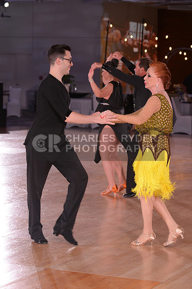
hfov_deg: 12.2
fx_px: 899
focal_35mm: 112
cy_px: 144
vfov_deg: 18.3
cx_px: 96
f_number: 7.1
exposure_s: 1/250
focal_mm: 112
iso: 3200
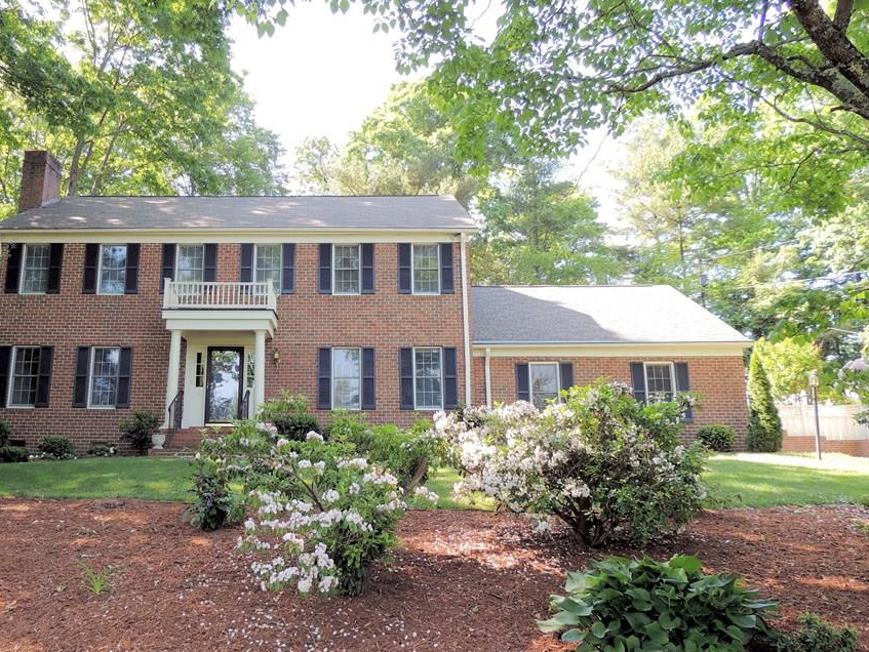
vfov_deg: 48.3
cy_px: 320
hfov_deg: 61.1
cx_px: 348
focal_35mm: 29
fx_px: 728
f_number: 3
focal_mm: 4.3
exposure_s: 1/100
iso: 100
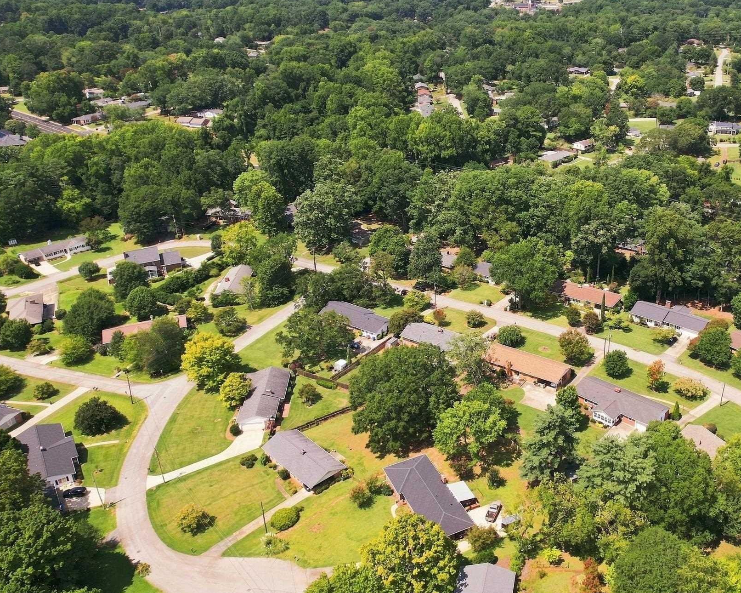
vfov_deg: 45.7
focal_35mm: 32
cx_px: 509
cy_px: 254
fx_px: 702
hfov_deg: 54.3
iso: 110
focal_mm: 8.4
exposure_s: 1/320
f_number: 2.8
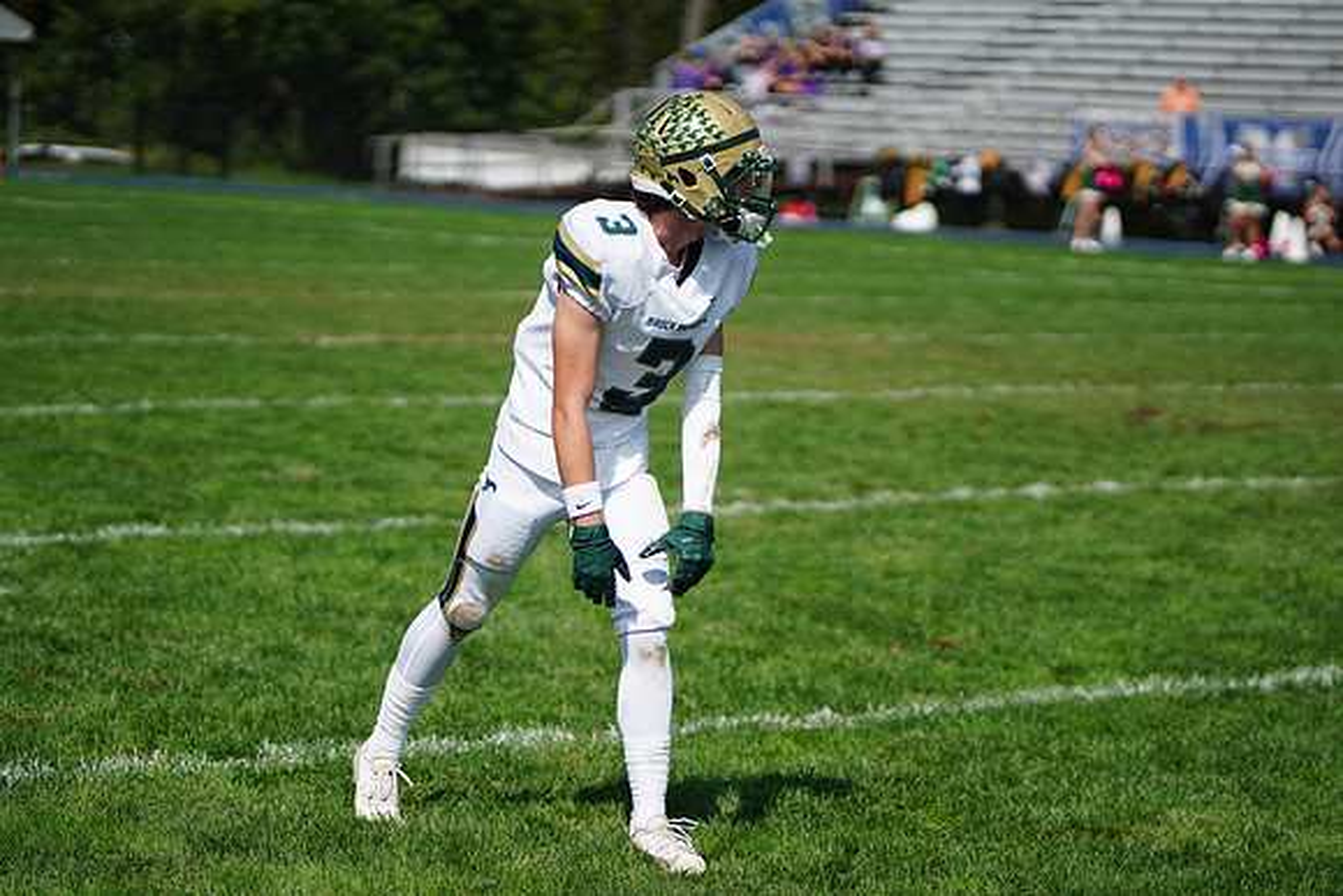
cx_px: 672
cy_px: 448
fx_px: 5224
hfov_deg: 14.7
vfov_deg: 9.8
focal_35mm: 140
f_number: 2.8
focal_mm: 140
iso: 400
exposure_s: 1/8000
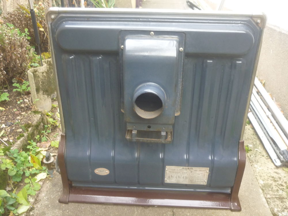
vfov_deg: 42.9
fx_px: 275
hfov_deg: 55.4
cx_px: 144
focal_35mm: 33
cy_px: 108
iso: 200
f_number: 2.8
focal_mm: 5.5
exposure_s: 1/30
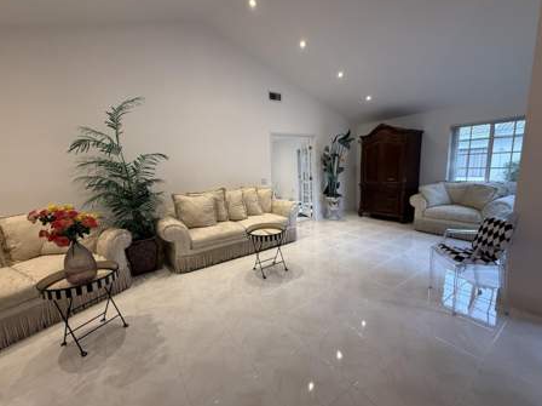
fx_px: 235
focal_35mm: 15
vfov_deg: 81.6
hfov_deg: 98.2
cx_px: 281
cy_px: 205
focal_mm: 2.22
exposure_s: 1/107
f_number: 2.2
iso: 200
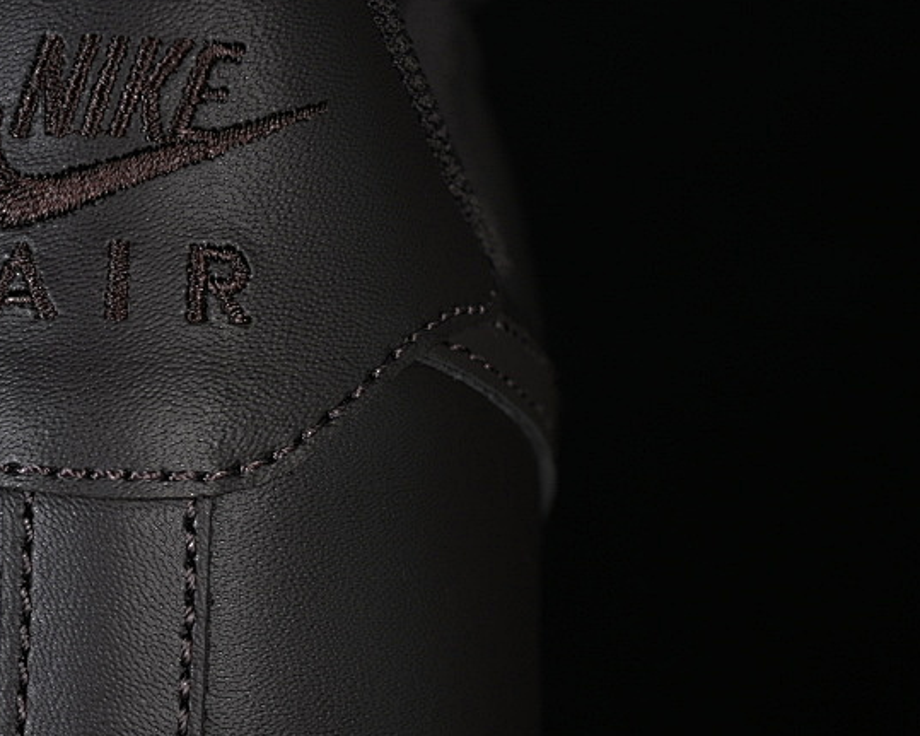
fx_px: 3839
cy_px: 589
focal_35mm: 141
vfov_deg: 10.9
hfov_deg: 13.6
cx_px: 131
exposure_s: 1/60
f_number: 6.3
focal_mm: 50
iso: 160
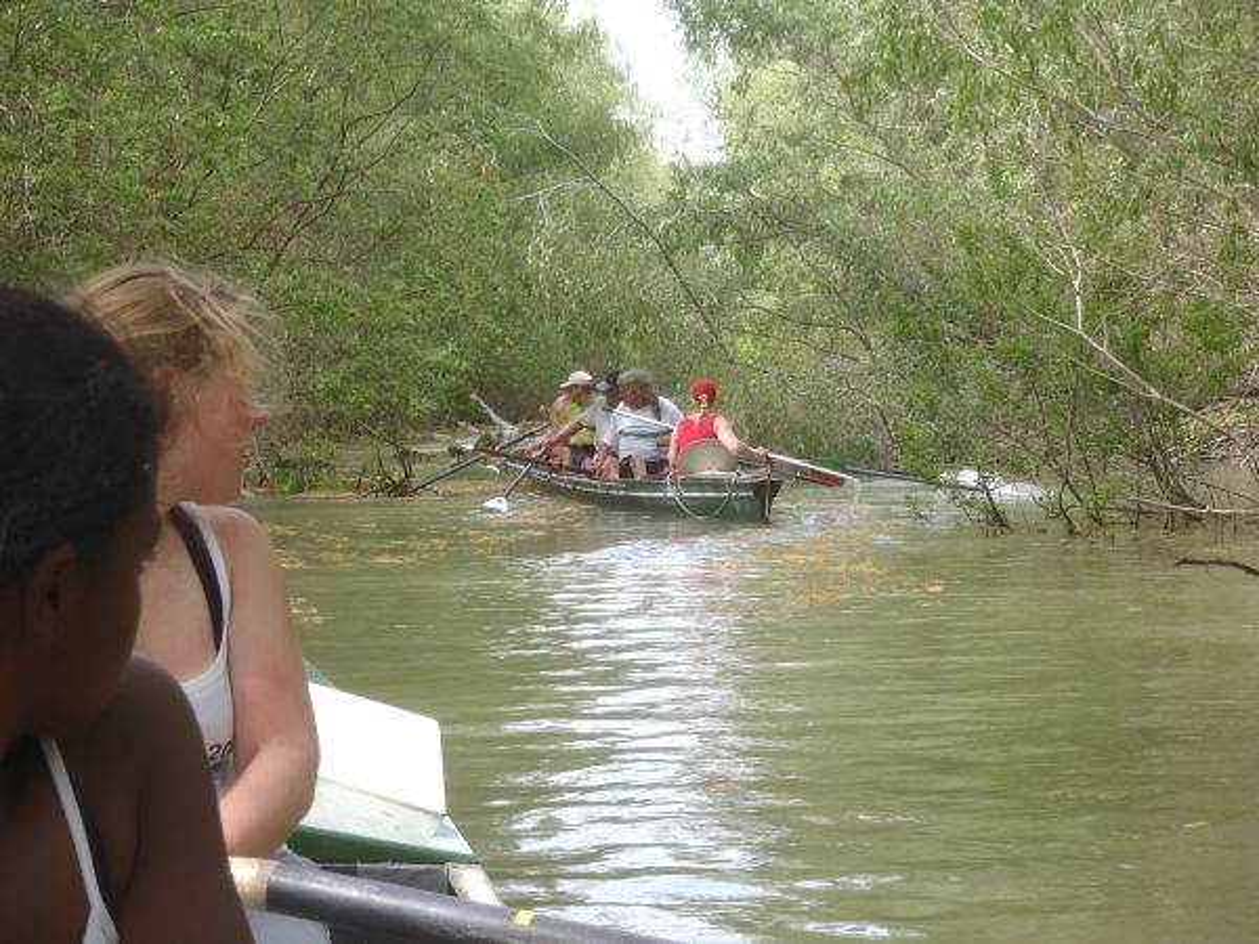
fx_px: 2837
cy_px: 472
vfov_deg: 18.9
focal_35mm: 78
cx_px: 630
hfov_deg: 25.0
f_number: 5.9
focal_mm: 14
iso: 100
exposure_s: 1/50
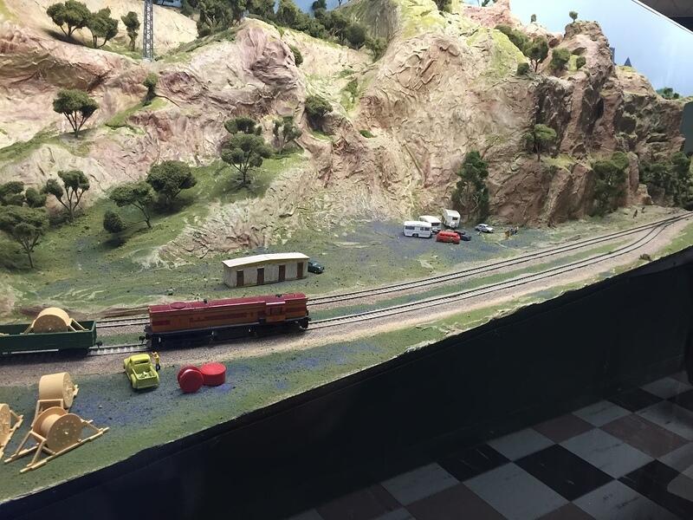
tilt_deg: -15.0
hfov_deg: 61.7
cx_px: 346
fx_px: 581
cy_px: 260
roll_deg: -3.7
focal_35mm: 29
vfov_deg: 48.2
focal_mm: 4.15
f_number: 2.2
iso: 125
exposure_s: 1/33
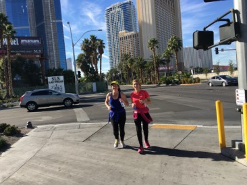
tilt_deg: -0.6
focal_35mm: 29
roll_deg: +5.5
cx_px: 124
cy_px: 92
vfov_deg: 48.2
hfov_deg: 61.7
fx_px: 207
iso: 25
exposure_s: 1/938
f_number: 2.2
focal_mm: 4.15
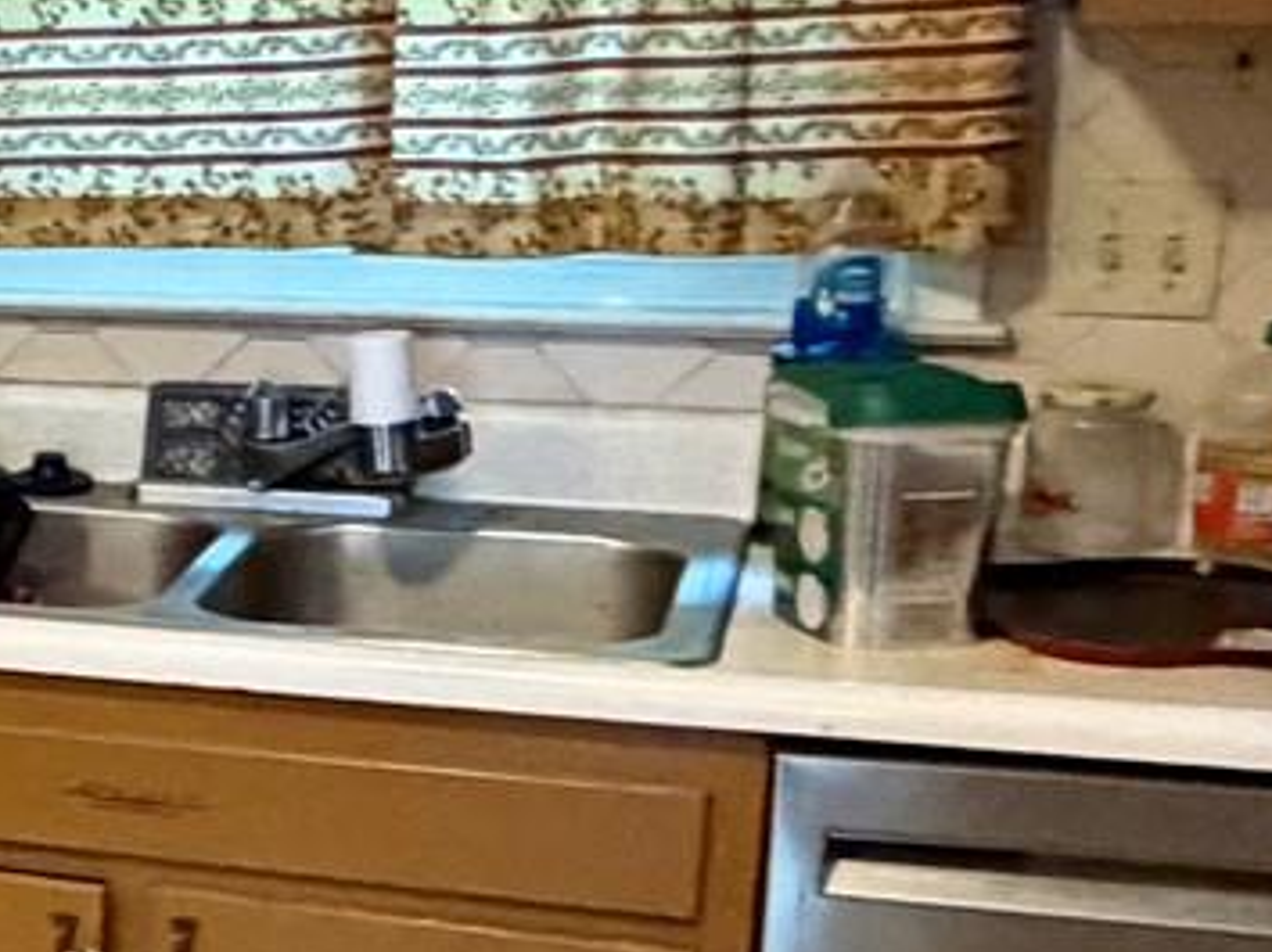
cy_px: 629
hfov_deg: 20.0
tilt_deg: -13.2
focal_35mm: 81
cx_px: -758
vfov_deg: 18.1
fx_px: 2974
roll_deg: +2.8
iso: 800
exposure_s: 1/60
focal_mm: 2.22
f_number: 2.2
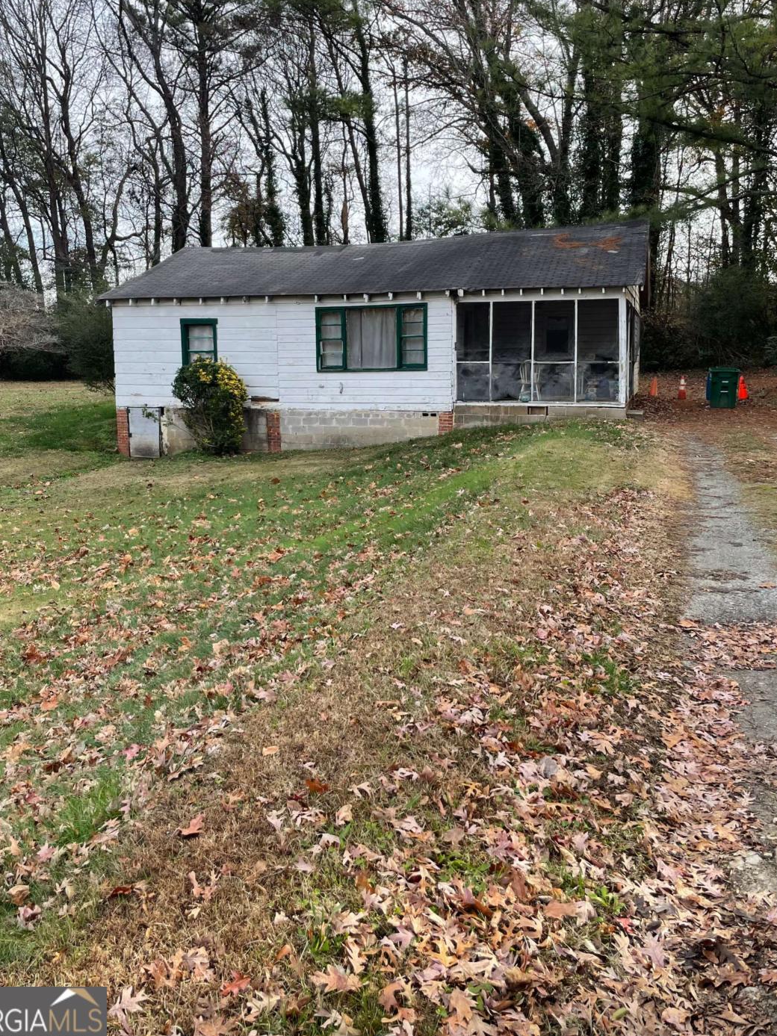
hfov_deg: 46.8
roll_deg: +1.2
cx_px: 376
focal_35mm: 30
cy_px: 449
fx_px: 898
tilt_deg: -3.7
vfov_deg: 59.7
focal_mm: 4.2
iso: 32
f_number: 1.6
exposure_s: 1/682
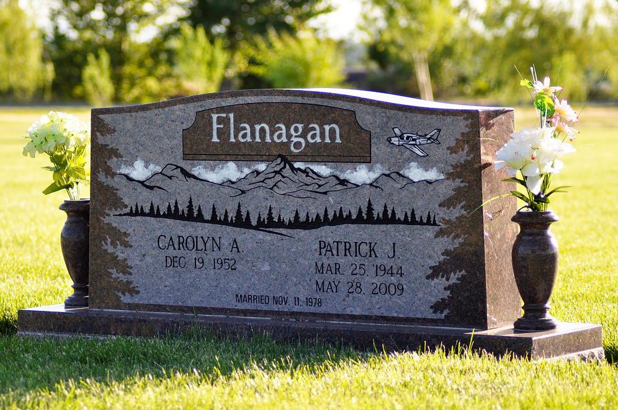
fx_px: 2186
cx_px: 309
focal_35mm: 128
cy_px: 205
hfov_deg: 16.1
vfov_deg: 10.7
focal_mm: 85
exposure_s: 1/500
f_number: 4
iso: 200
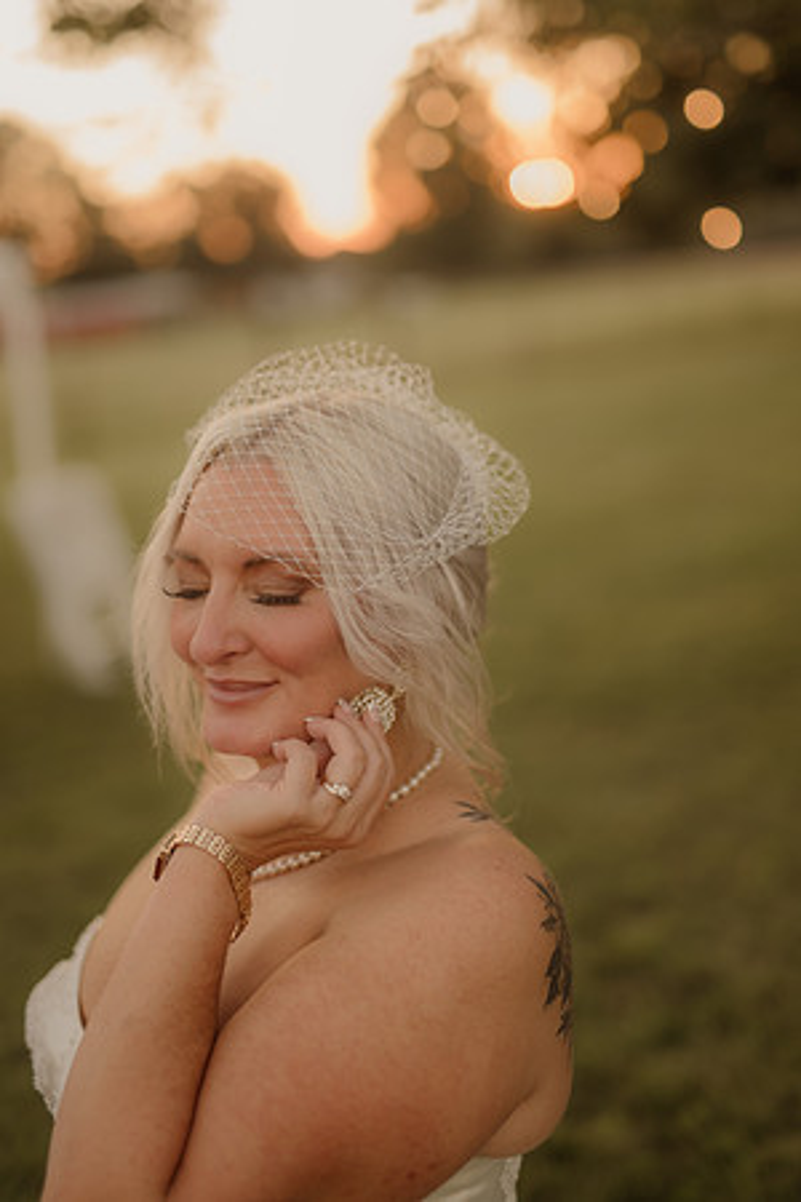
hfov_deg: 27.0
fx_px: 1669
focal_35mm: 50
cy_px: 601
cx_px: 400
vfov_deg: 39.6
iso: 200
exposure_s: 1/320
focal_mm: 50
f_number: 2.8
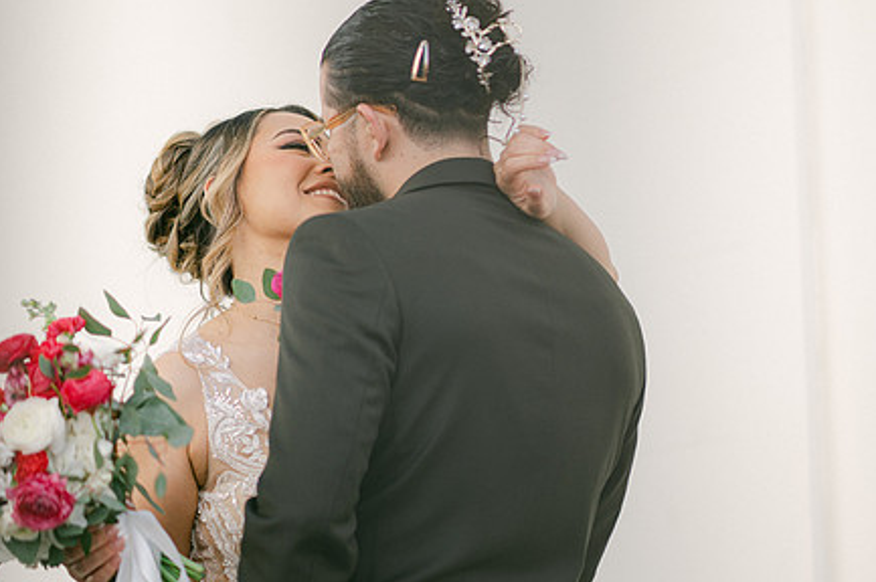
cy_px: 326
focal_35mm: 114
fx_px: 2772
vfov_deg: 12.0
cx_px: 399
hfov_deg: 18.0
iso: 80
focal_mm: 85
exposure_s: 1/2000
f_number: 1.8
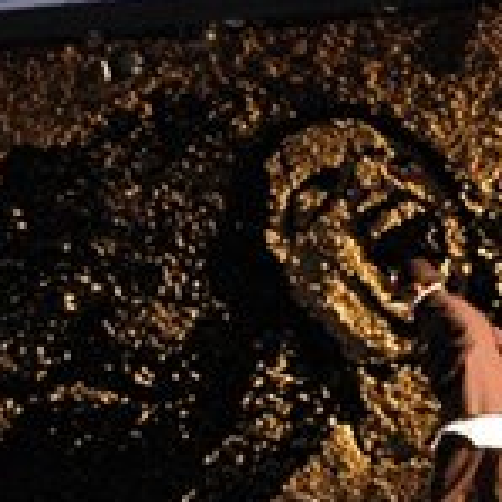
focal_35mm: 159
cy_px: 180
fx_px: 2604
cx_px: 290
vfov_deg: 11.0
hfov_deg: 11.0
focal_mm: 31
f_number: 4
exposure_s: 1/30
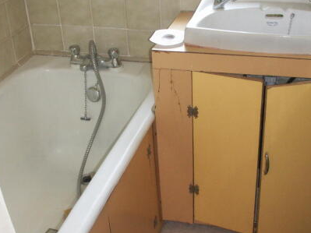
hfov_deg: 35.5
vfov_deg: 27.0
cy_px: 100
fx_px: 485
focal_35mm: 54
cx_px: 170
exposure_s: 1/40
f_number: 3.5
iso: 160
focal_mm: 7.7
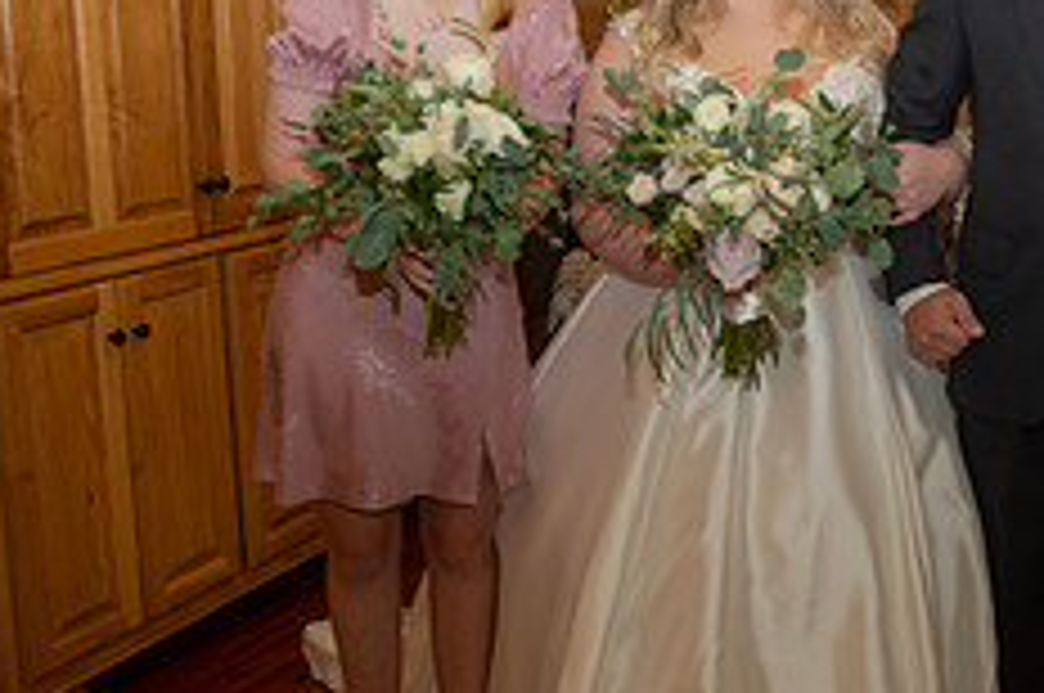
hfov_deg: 38.4
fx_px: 1448
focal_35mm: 50
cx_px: 806
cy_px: 274
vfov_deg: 26.9
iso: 320
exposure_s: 1/60
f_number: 2.8
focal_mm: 20
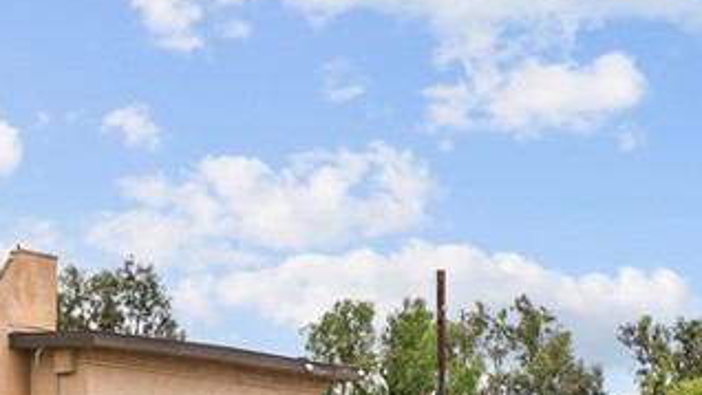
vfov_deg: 10.0
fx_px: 2197
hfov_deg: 17.9
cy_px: 562
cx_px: 631
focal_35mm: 118
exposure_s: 1/200
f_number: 5
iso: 100
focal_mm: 35
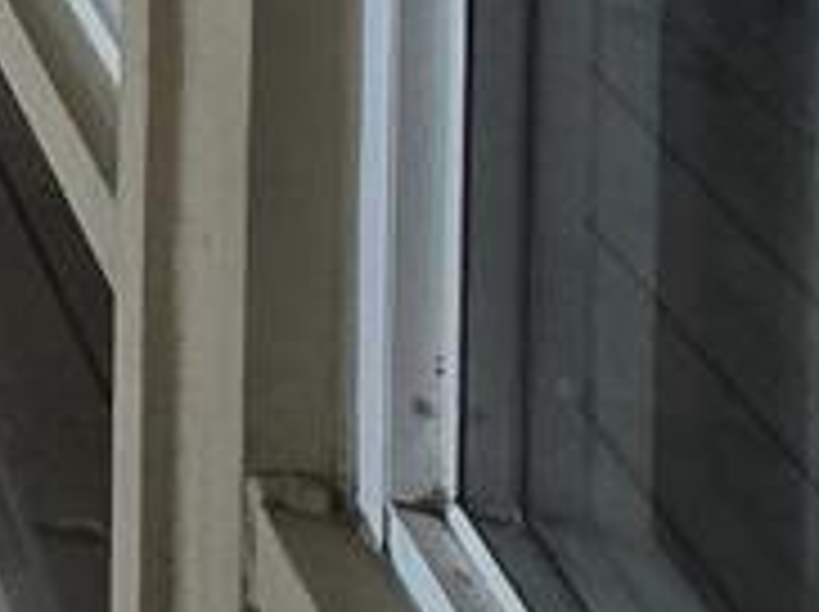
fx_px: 2434
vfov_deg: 10.2
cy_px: -1260
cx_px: -1454
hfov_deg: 12.2
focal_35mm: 103
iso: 50
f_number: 2.2
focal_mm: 2.2
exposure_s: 1/120
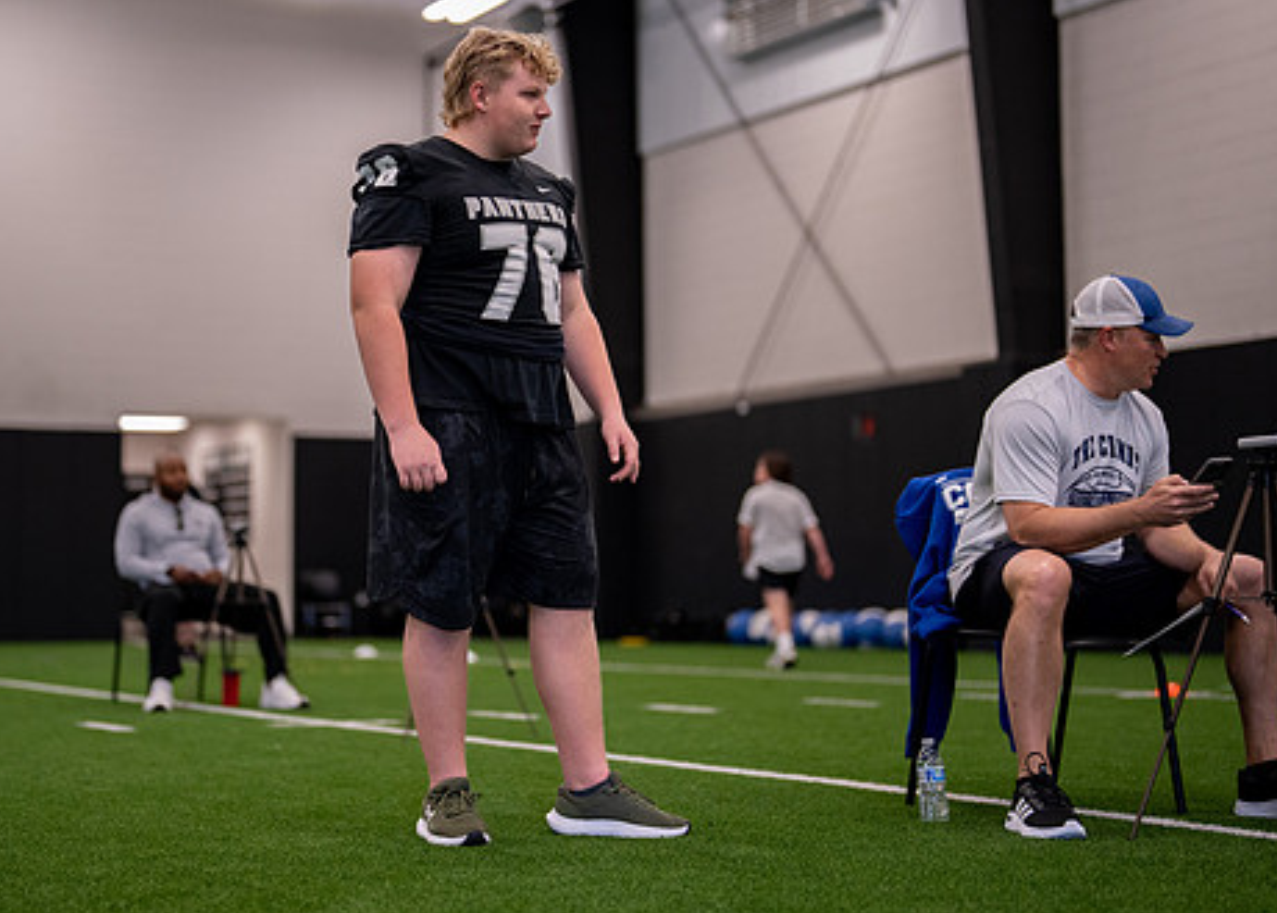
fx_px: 2395
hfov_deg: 29.7
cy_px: 394
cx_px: 481
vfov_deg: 21.6
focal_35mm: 66
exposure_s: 1/1000
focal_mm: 50
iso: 1600
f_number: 1.2
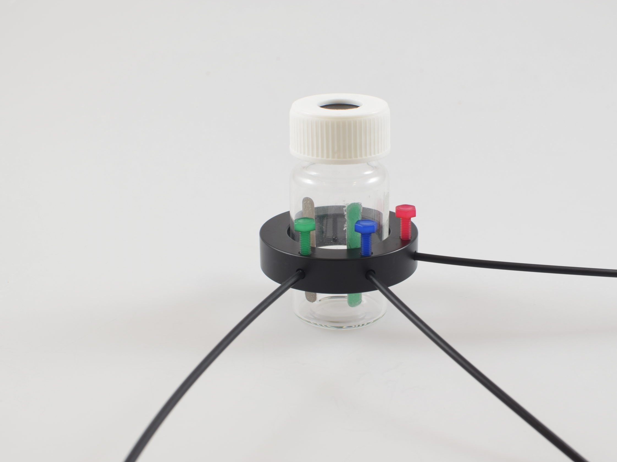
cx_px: 334
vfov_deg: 25.4
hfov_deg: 33.5
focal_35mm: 58
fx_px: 1026
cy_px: 233
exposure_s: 1/10
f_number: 11
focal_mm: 35
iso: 200
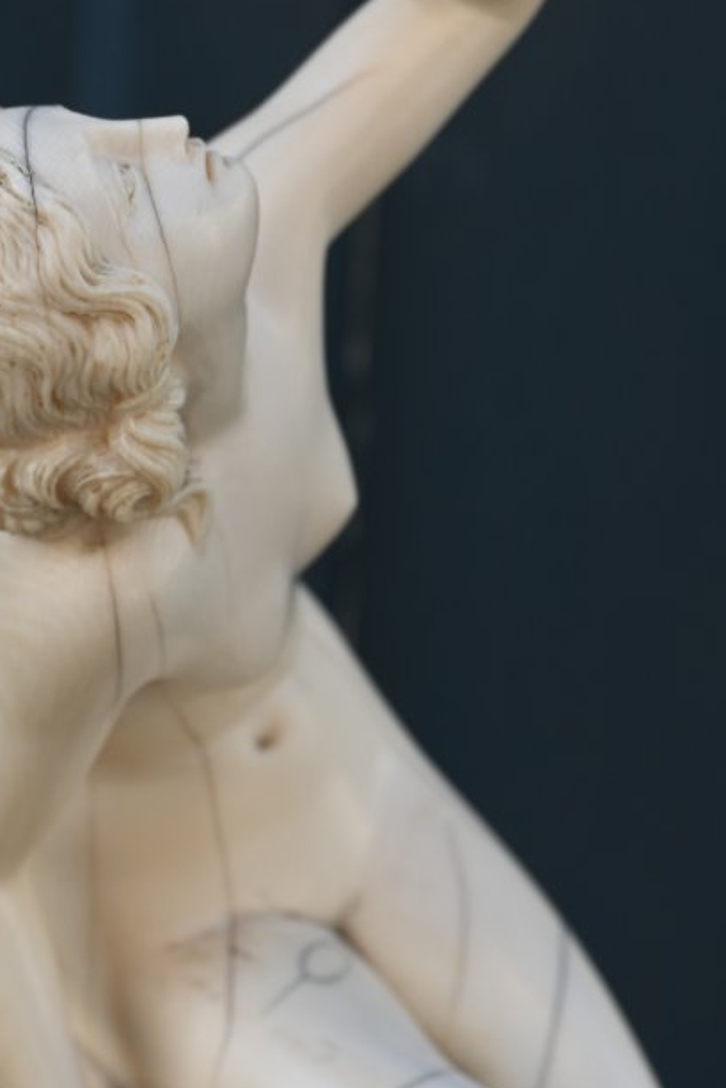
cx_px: 263
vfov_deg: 22.4
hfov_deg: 15.0
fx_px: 2750
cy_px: 612
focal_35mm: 91
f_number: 5
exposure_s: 1/250
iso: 200
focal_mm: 31
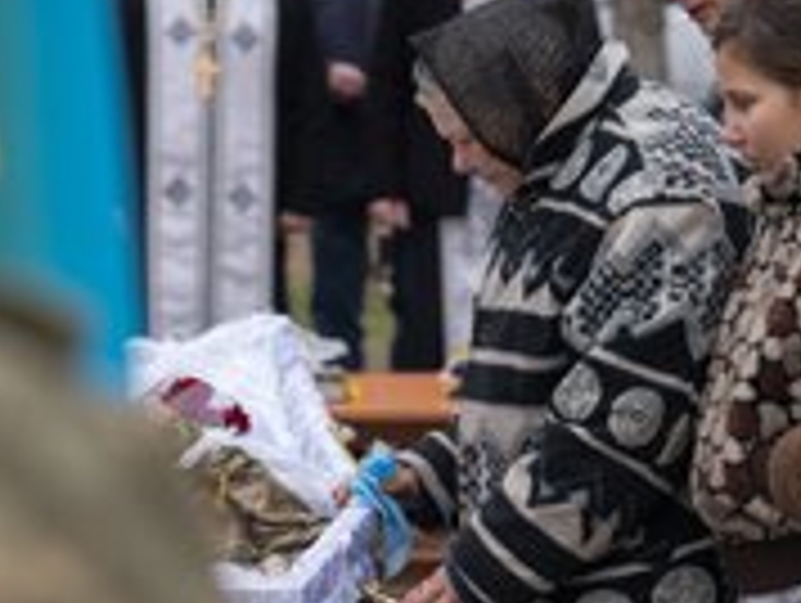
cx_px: 504
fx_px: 3499
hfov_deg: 13.0
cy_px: 313
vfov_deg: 9.9
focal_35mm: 151
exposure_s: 1/500
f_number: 2.8
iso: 320
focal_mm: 70
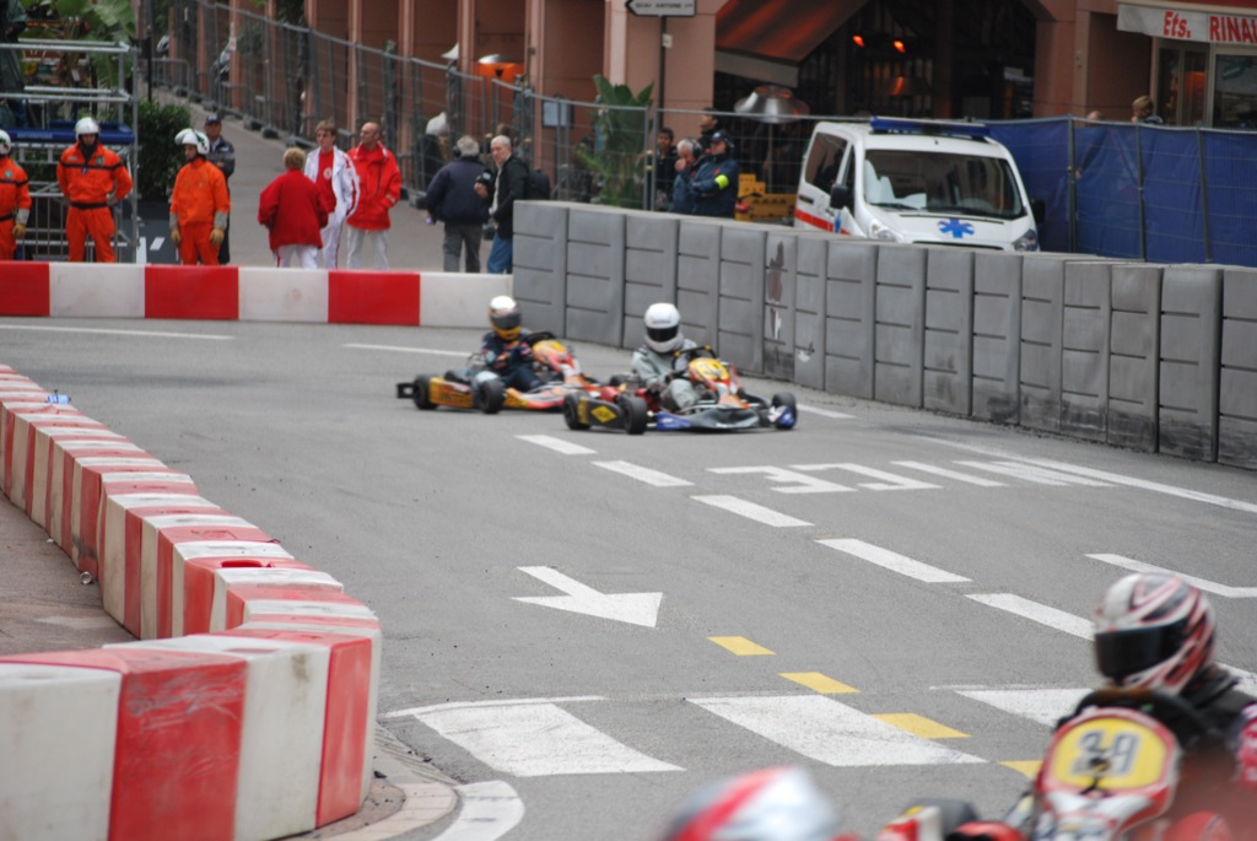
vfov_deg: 7.6
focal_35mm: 180
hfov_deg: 11.4
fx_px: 6291
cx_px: 628
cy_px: 420
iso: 200
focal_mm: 120
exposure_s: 1/200
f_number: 4.8
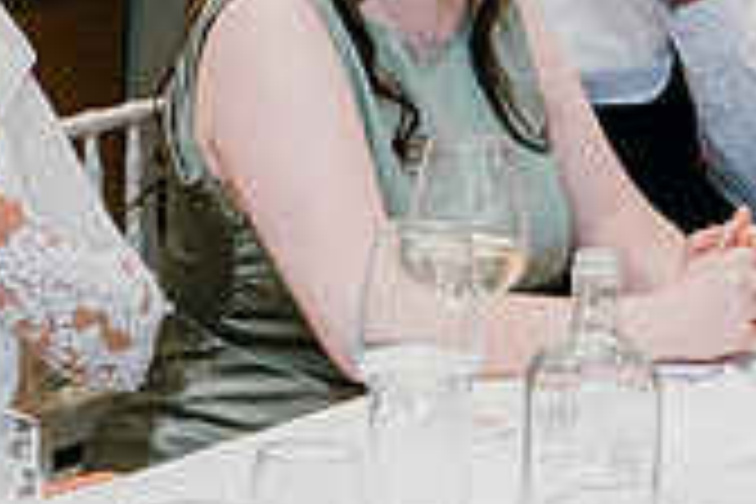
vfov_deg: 5.9
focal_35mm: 231
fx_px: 4851
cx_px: 50
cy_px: -214
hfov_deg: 8.9
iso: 2500
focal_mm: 45
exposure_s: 1/160
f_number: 3.5
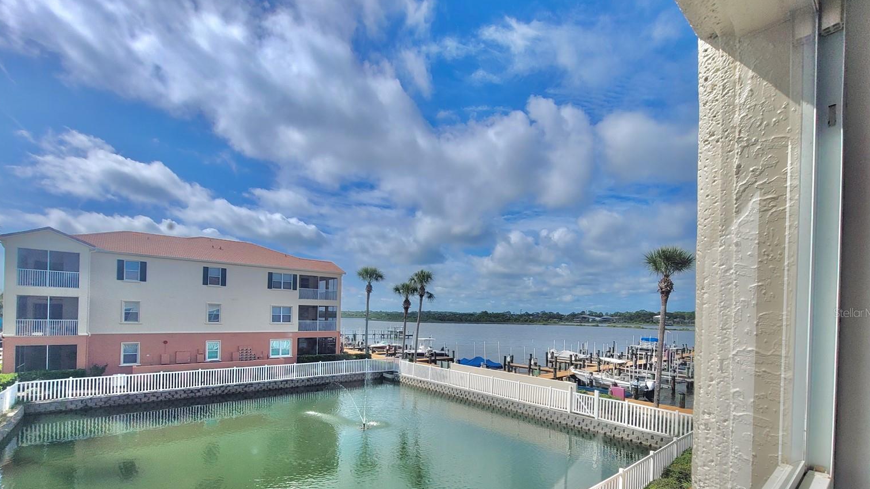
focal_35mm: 15
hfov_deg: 103.0
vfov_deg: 69.2
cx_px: 427
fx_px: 346
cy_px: 312
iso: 64
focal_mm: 2.2
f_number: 2.2
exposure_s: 1/1915
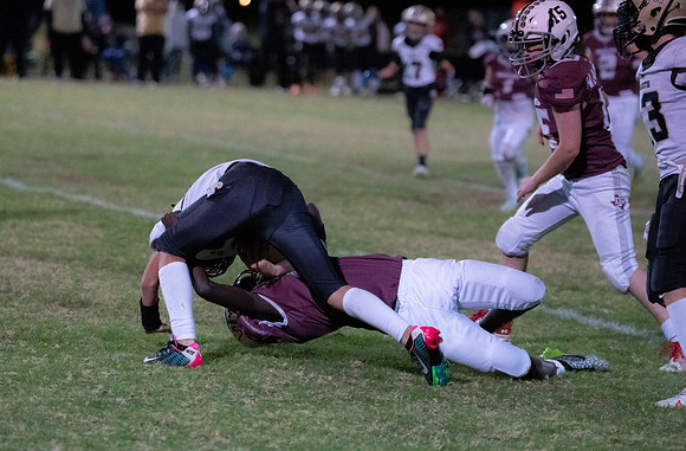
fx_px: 3161
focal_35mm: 167
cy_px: 238
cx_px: 317
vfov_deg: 8.2
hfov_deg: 12.4
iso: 10000
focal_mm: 130
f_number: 2.8
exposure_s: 1/1000
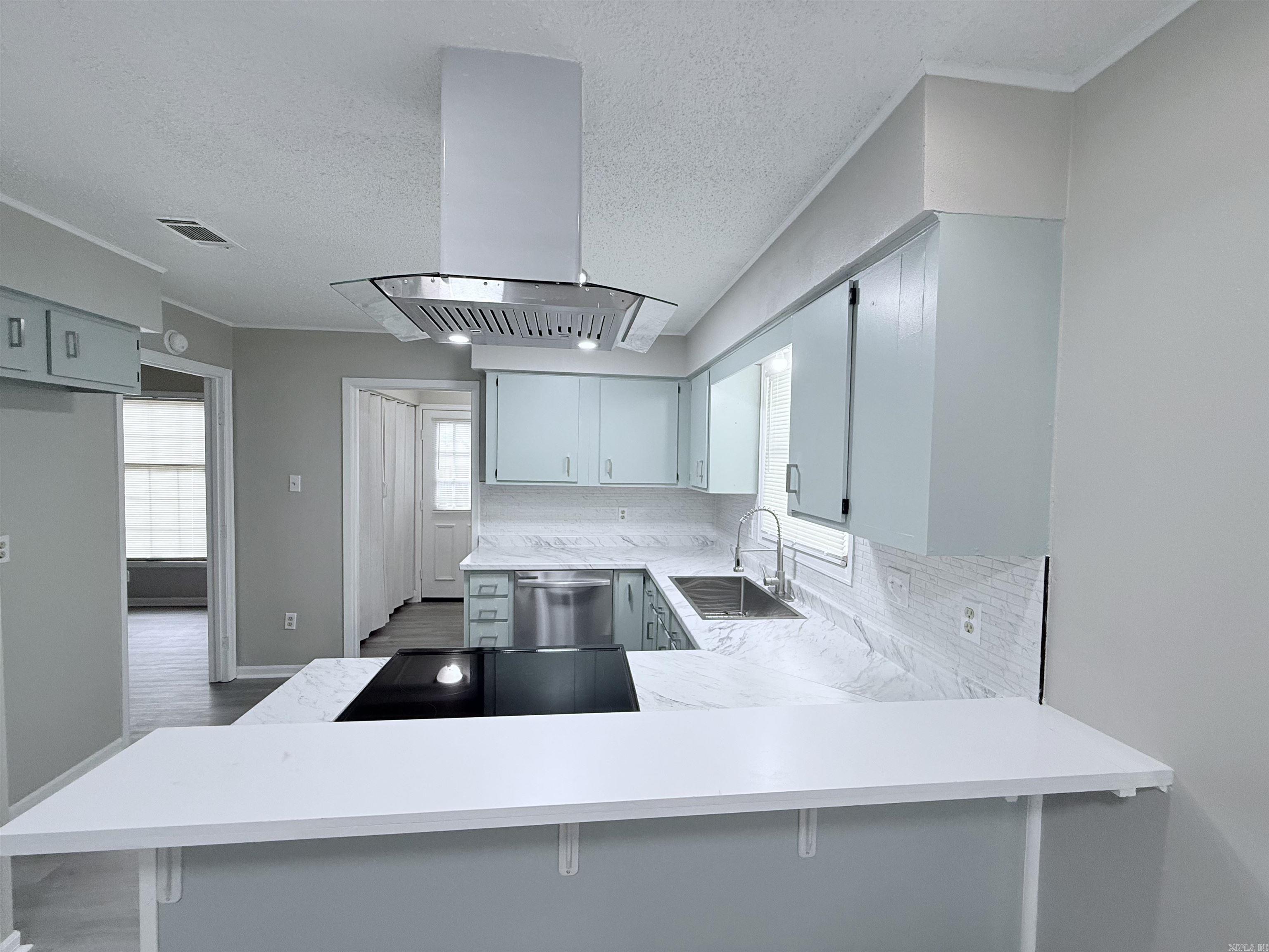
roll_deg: -1.0
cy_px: 476
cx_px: 634
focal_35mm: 14
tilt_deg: -2.2
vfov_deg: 85.7
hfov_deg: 102.1
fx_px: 513
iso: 160
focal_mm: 2.22
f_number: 2.2
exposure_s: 1/120
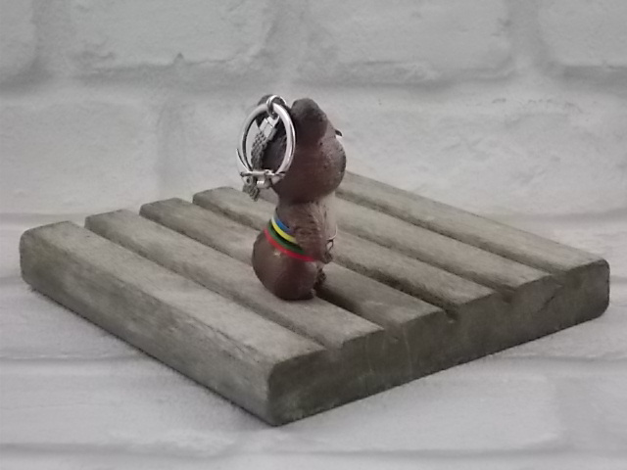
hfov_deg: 19.8
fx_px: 1793
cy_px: 235
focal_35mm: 99
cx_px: 314
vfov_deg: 14.9
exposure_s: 1/200
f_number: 5.5
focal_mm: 17.6
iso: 800
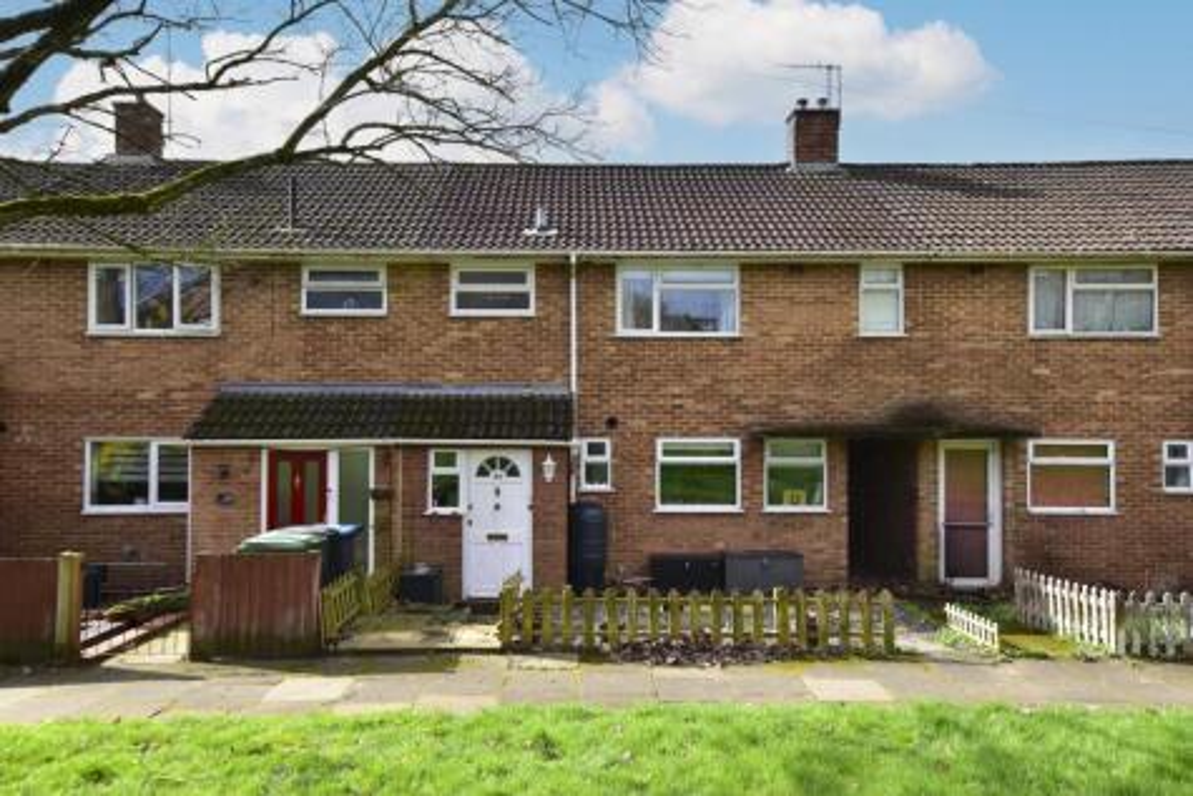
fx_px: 895
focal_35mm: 27
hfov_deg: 67.4
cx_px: 596
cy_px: 398
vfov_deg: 48.0
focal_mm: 18
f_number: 8
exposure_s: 1/640
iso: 640
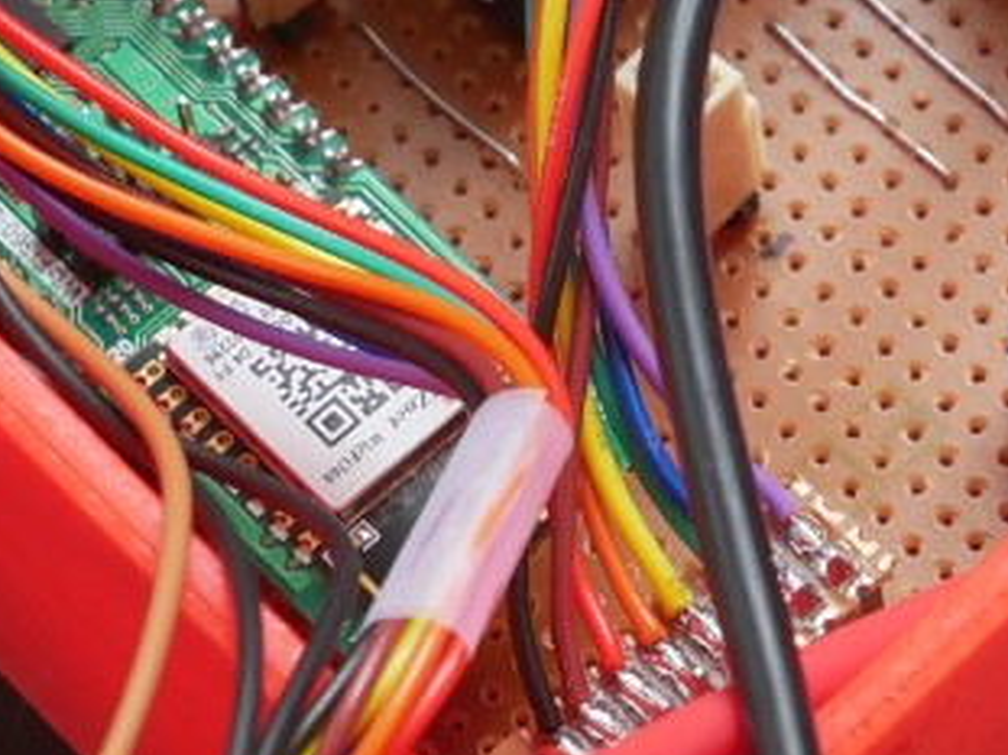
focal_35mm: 250
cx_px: 723
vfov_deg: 5.9
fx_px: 7277
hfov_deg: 7.9
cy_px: -172
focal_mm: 27
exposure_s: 1/160
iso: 800
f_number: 5.6
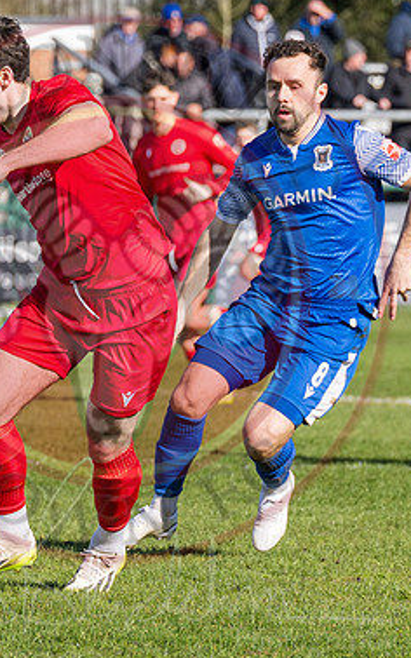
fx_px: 8340
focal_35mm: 465
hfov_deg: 2.8
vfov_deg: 4.5
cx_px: 38
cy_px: 372
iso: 100
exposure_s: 1/2500
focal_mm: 120
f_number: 4
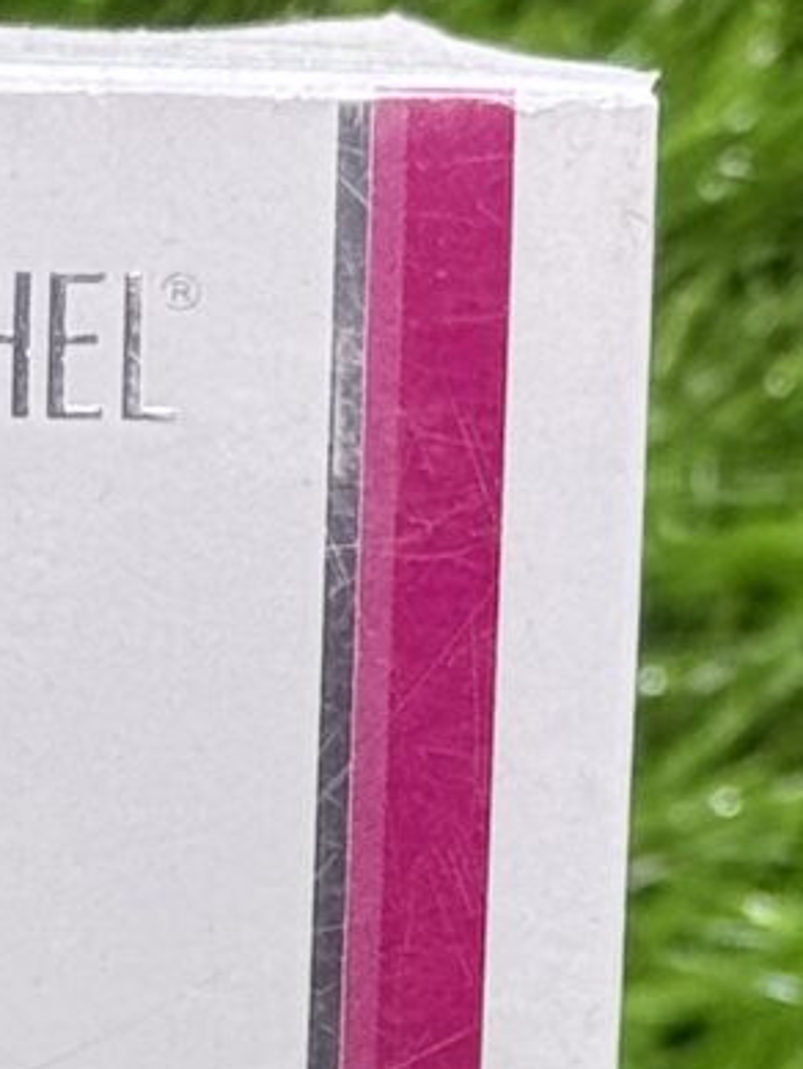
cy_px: 1195
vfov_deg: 6.2
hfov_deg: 4.7
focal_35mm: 316
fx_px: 9768
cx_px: -407
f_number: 1.78
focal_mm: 6.76
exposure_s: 1/100
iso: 50
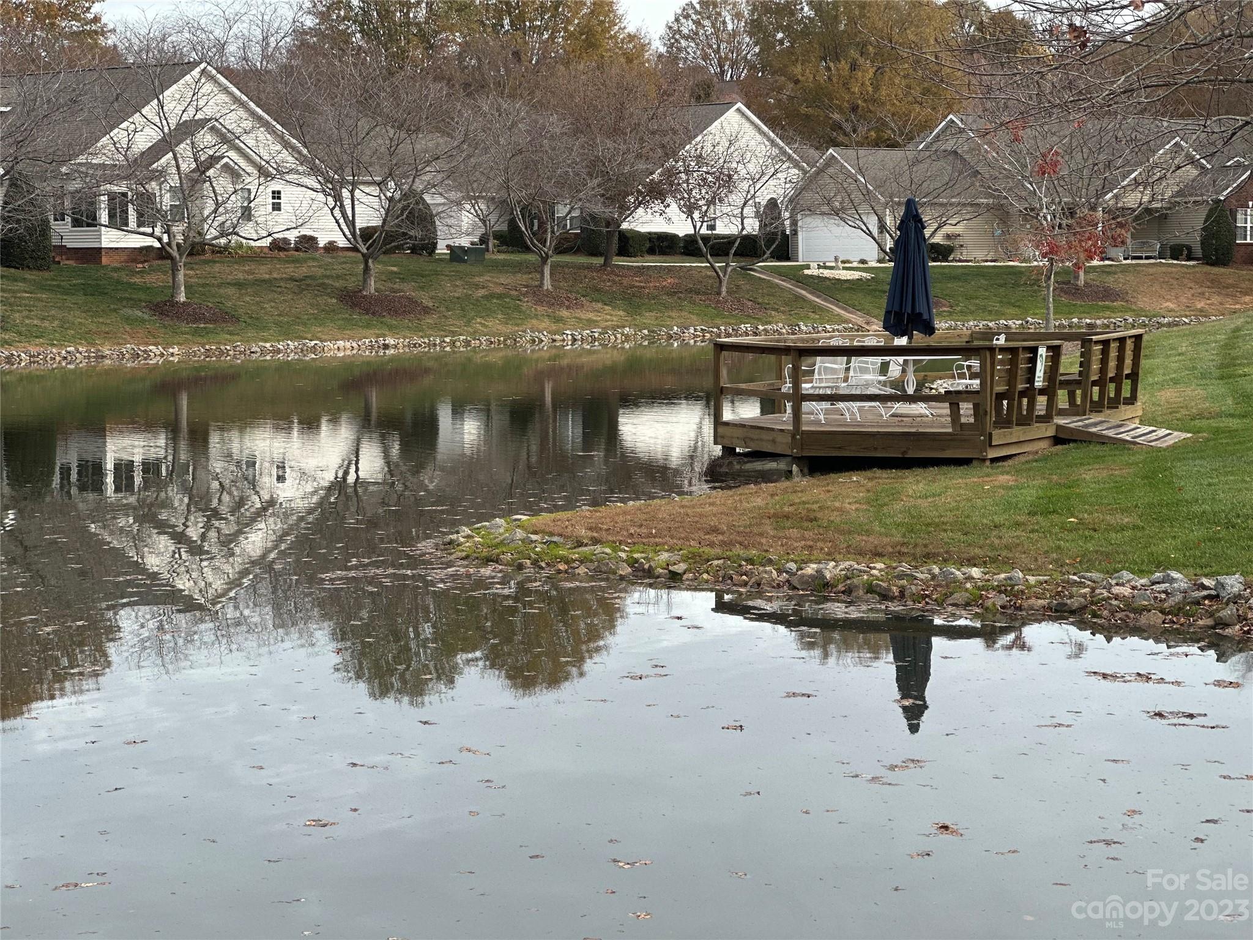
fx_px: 2787
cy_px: 470
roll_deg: +0.0
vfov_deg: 19.1
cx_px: 626
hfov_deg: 25.3
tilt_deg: -3.8
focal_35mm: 77
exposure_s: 1/227
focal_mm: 9
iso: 25
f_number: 2.8
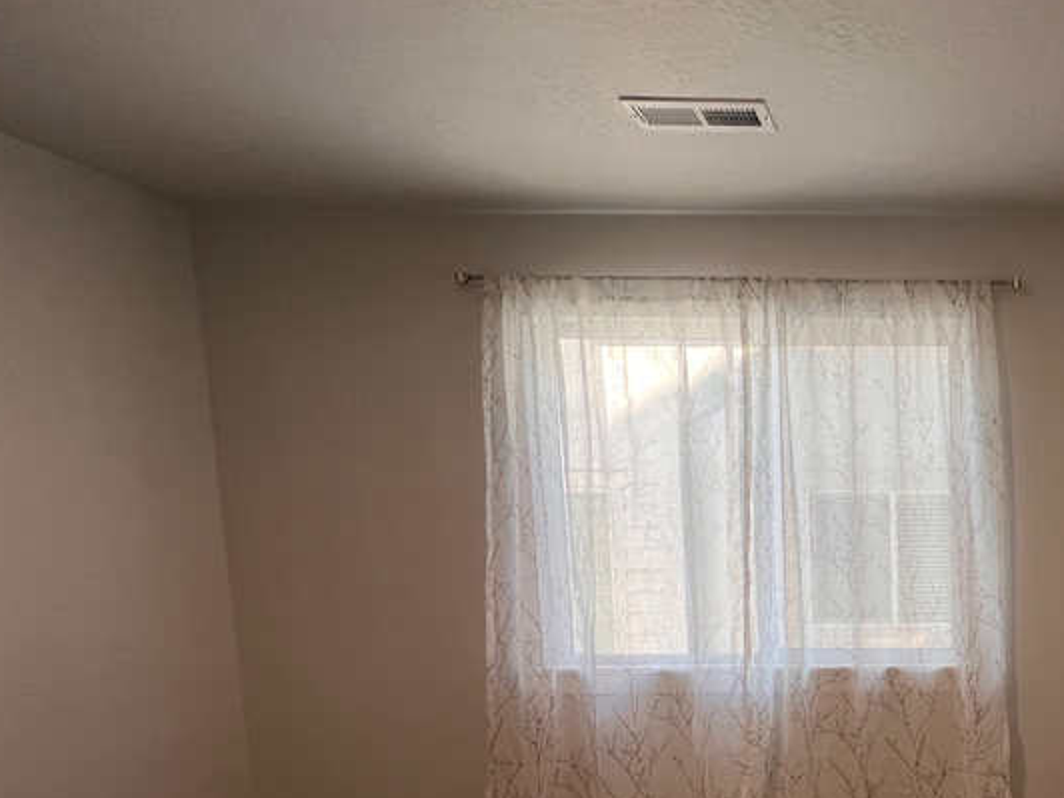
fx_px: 768
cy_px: 648
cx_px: 1012
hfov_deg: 56.7
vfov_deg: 51.2
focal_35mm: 25
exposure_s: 1/120
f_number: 1.8
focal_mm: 1.57
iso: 50
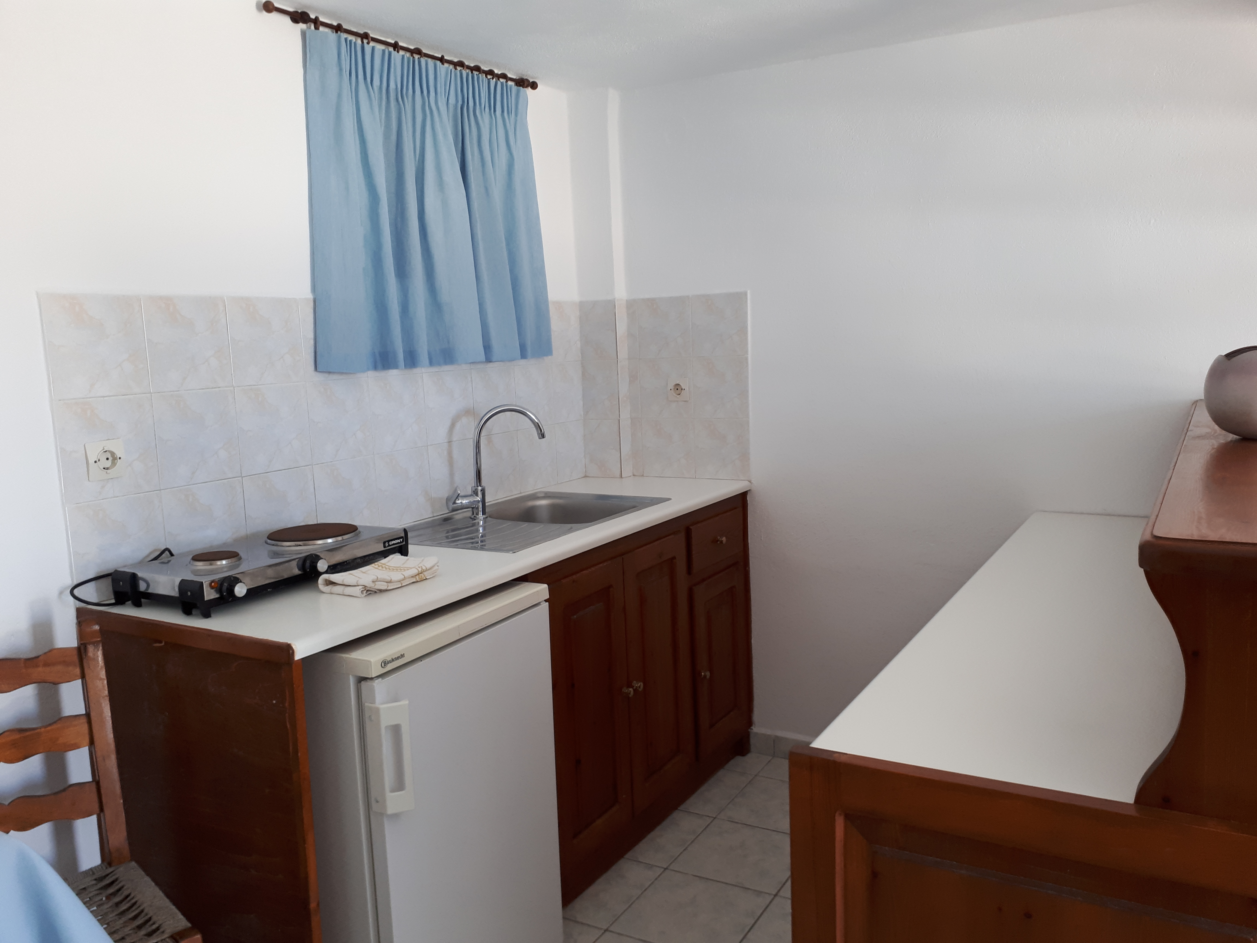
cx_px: 628
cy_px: 472
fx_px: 980
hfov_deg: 65.3
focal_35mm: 27
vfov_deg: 51.4
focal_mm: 3.6
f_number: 1.9
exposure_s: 1/33
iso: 64
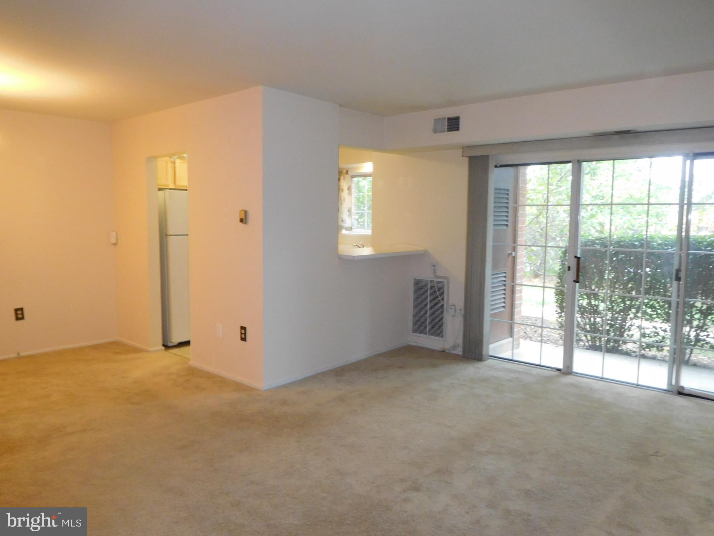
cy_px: 268
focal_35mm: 25
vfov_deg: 54.9
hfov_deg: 69.4
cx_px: 357
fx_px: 516
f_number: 3.4
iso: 400
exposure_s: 1/30
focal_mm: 4.5
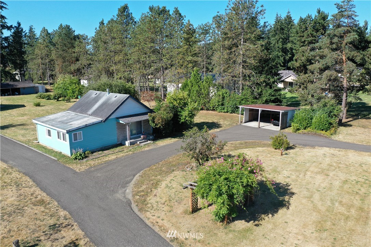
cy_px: 124
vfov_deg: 46.4
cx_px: 186
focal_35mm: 28
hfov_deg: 65.5
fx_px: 289
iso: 100
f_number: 4
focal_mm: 10.26
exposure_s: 1/640
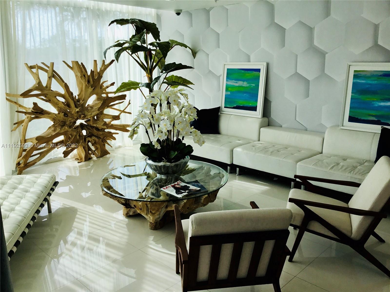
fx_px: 349
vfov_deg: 45.4
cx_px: 195
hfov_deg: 58.4
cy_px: 146
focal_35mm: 31
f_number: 2.4
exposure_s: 1/319
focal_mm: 3.3
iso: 25
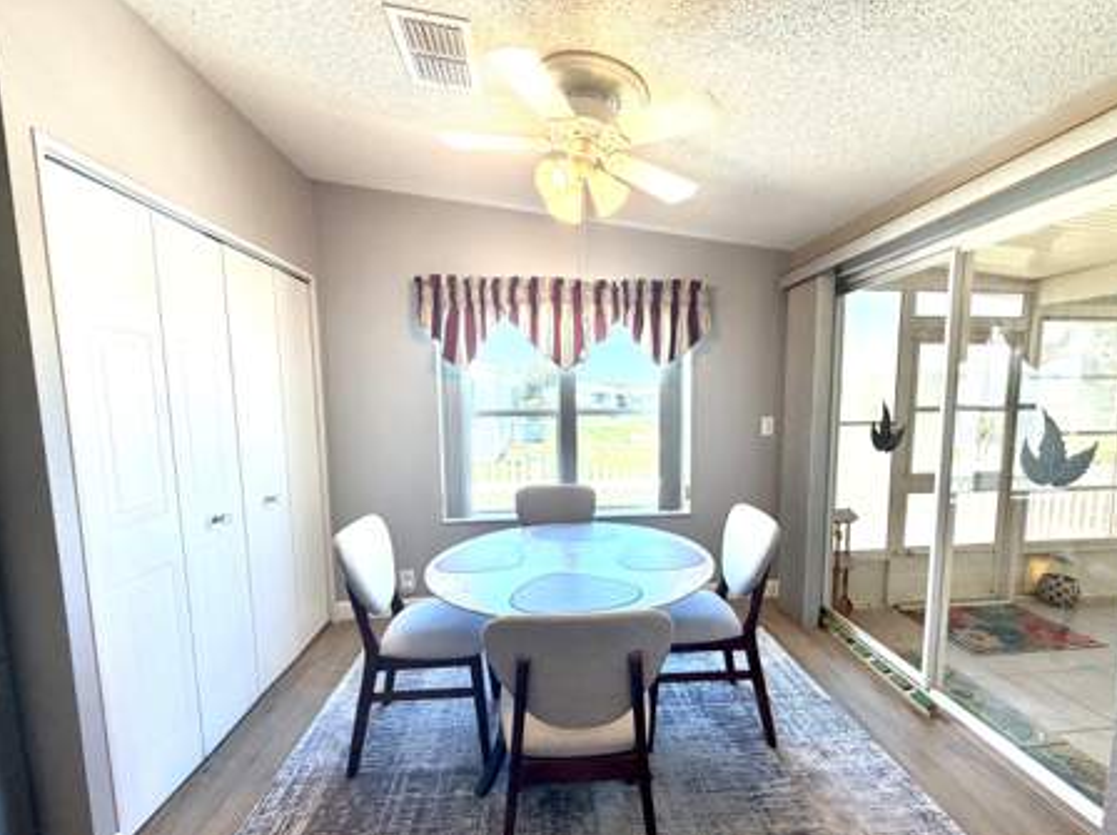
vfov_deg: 81.6
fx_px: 484
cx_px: 591
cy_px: 442
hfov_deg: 98.1
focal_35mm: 15
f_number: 2.2
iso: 80
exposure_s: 1/120
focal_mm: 2.22
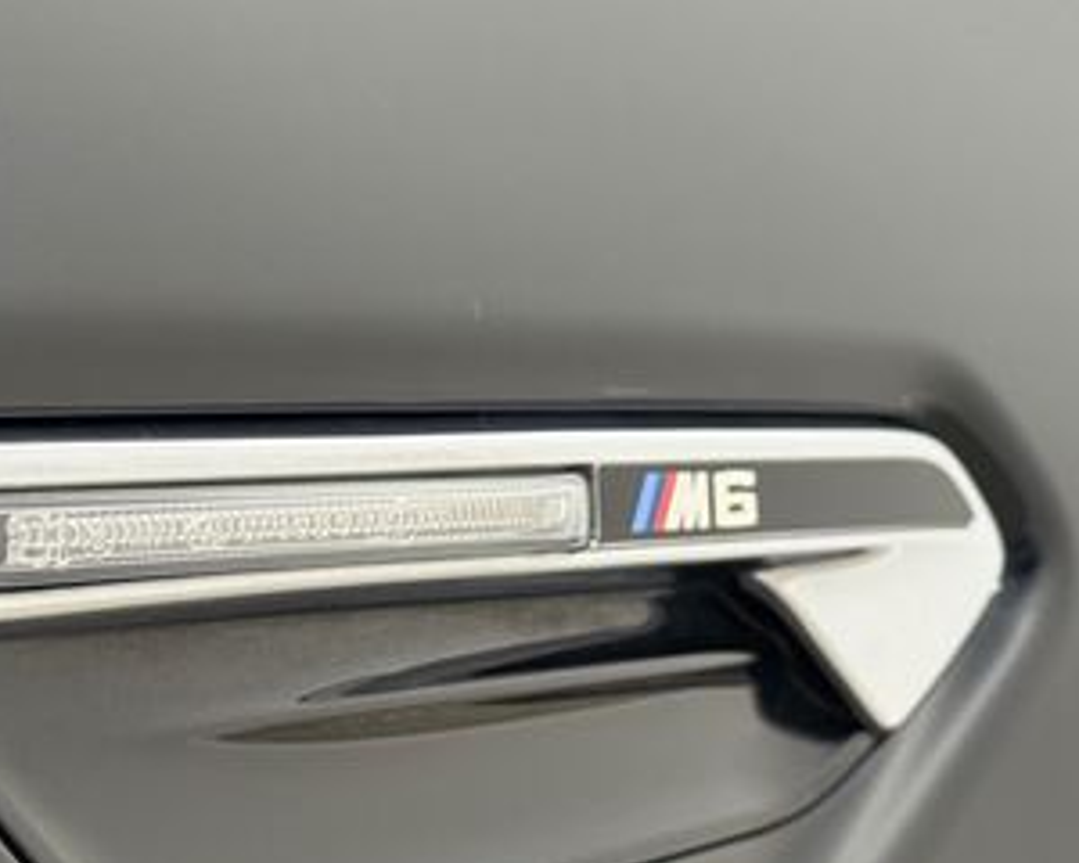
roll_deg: -2.9
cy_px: 511
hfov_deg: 19.2
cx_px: 532
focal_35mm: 100
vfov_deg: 15.4
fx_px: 3193
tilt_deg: -7.0
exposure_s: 1/120
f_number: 1.78
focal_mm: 6.76
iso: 100
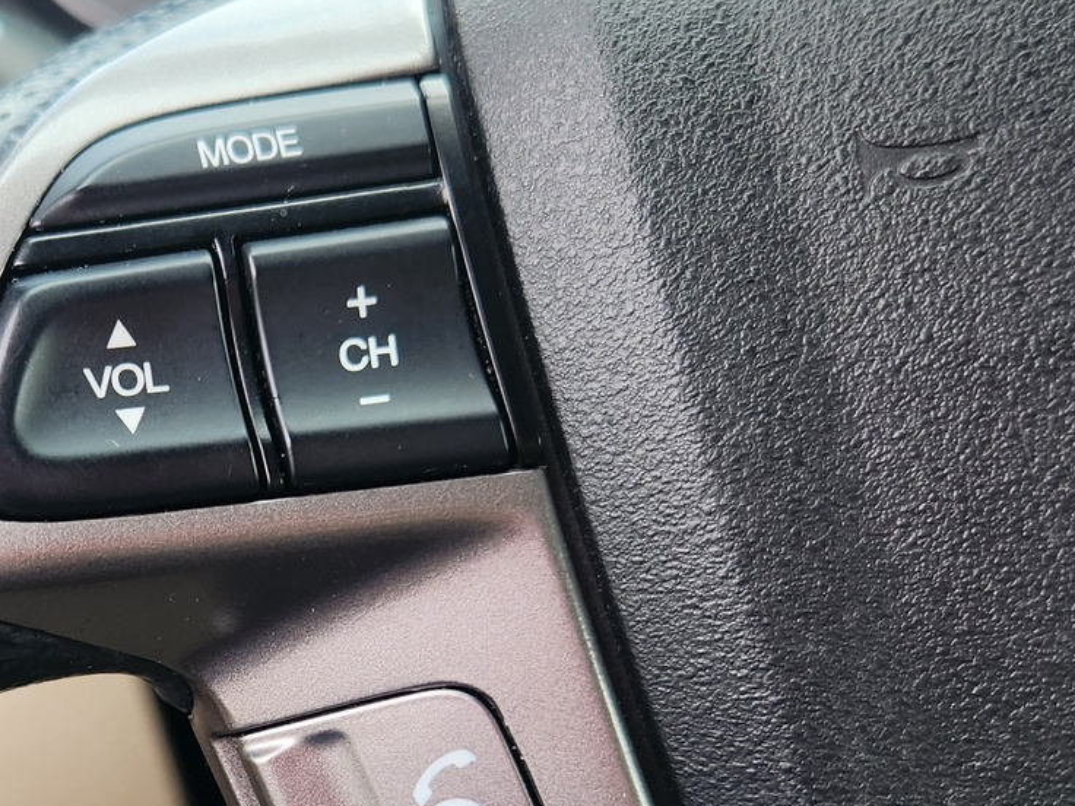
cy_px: 733
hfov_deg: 29.1
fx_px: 1988
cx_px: 117
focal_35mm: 64
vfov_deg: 22.4
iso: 40
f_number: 1.8
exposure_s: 1/180
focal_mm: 5.4
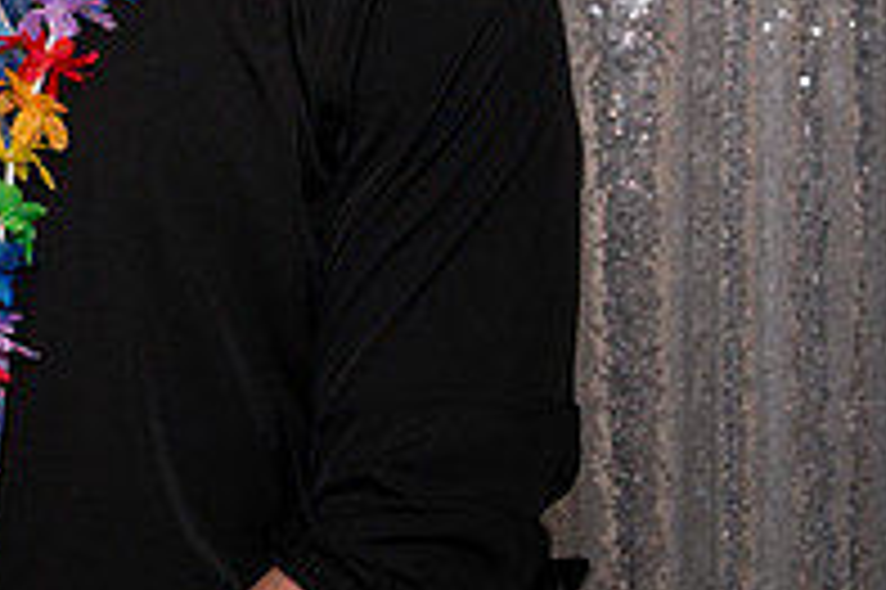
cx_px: -351
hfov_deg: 12.4
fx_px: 3910
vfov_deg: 8.5
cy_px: -155
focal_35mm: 159
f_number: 5
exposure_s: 1/250
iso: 400
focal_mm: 54
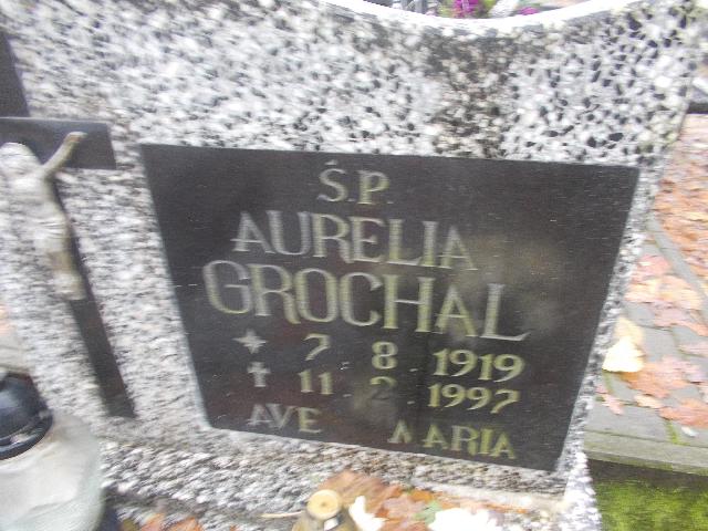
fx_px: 532
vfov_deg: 53.1
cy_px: 266
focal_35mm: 26
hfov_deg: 67.3
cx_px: 354
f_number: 3.2
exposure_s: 1/25
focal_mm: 4.6
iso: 140
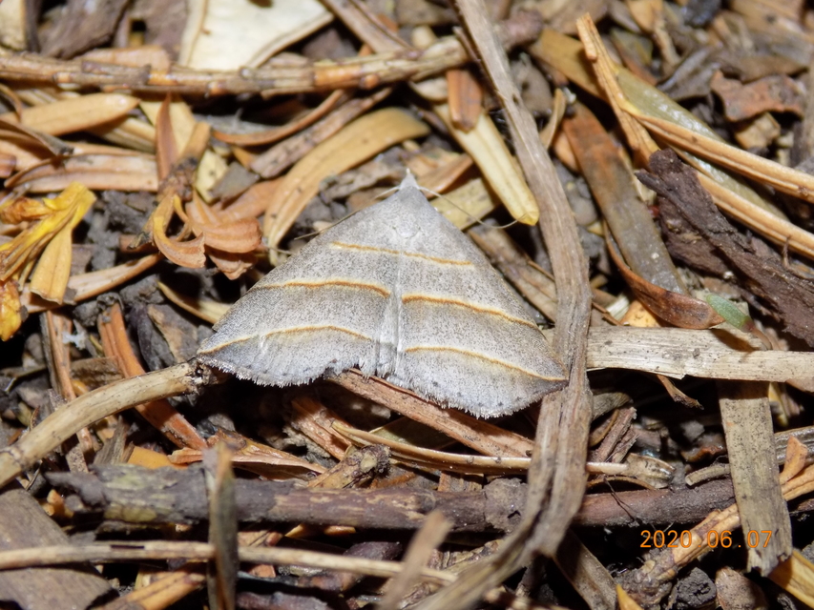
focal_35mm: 118
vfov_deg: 12.6
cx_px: 407
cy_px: 305
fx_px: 2775
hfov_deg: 16.7
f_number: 4.8
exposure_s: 1/30
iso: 200
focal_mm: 20.9
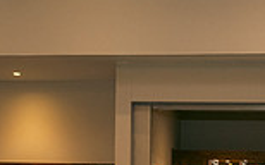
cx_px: 181
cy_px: 329
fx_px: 664
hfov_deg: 22.5
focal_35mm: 92
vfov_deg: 12.5
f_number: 3.5
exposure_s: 1/160
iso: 2500
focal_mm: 24
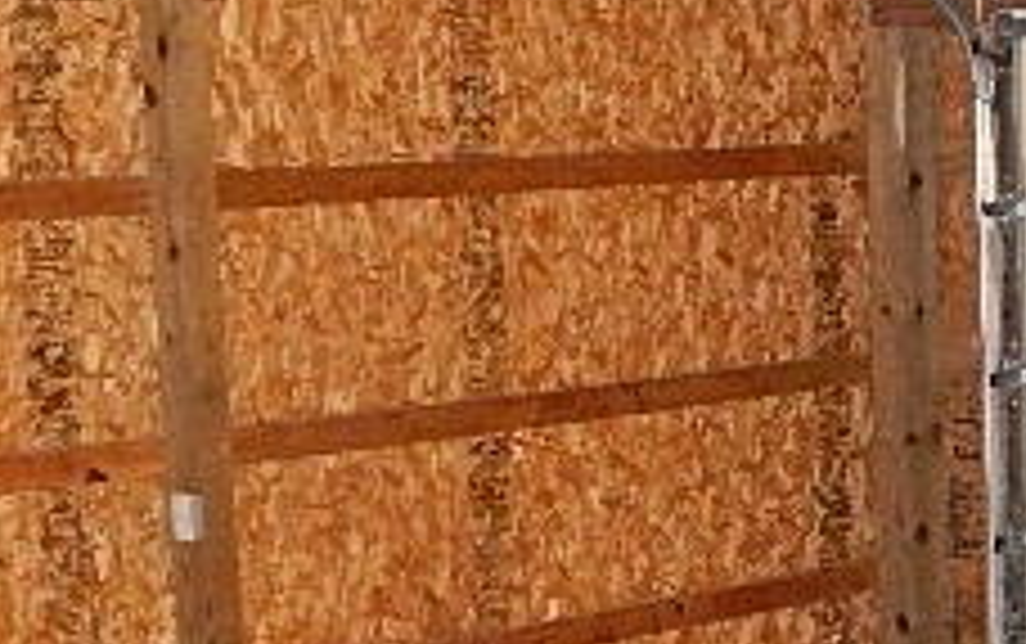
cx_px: 1148
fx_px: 3163
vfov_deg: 11.6
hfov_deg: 17.7
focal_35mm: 113
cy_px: 468
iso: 900
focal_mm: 6.8
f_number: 3.4
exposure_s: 1/30
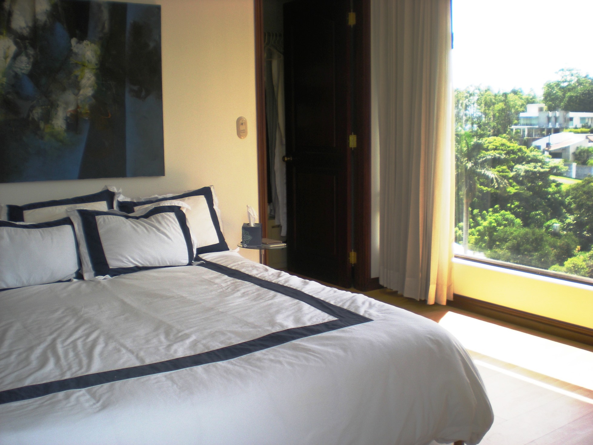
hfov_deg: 49.0
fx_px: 651
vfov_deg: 37.7
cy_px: 222
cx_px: 296
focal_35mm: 38
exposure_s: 1/91.6
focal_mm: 6.3
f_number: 3.1
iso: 64
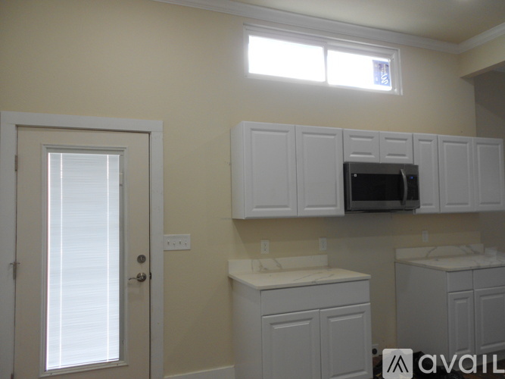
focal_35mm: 26
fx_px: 379
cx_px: 252
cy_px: 190
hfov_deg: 67.3
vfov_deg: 53.0
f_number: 3.2
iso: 125
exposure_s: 1/30
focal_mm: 4.6
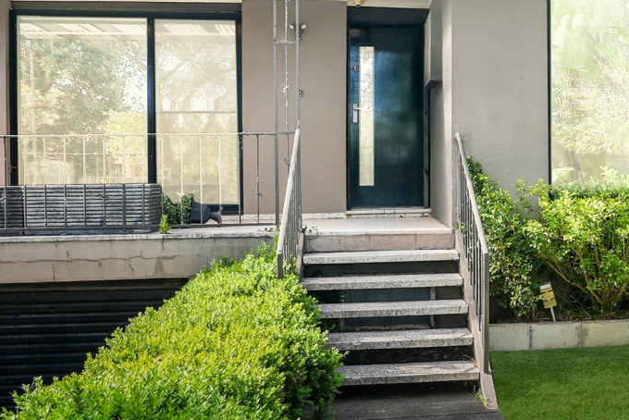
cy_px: 189
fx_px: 699
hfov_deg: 46.5
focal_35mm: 40
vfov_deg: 33.4
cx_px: 480
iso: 125
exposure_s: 1/40
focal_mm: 17
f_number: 8
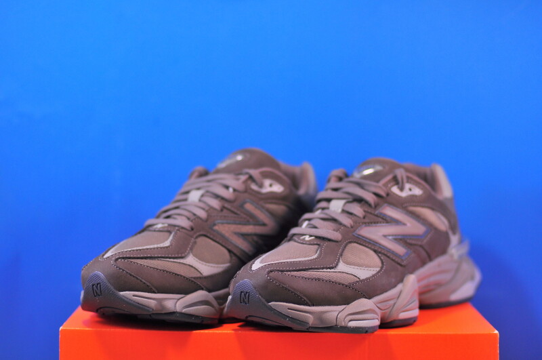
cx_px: 271
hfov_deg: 27.0
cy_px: 180
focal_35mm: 75
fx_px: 1128
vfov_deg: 18.1
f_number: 2
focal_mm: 50
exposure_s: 1/320
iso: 250
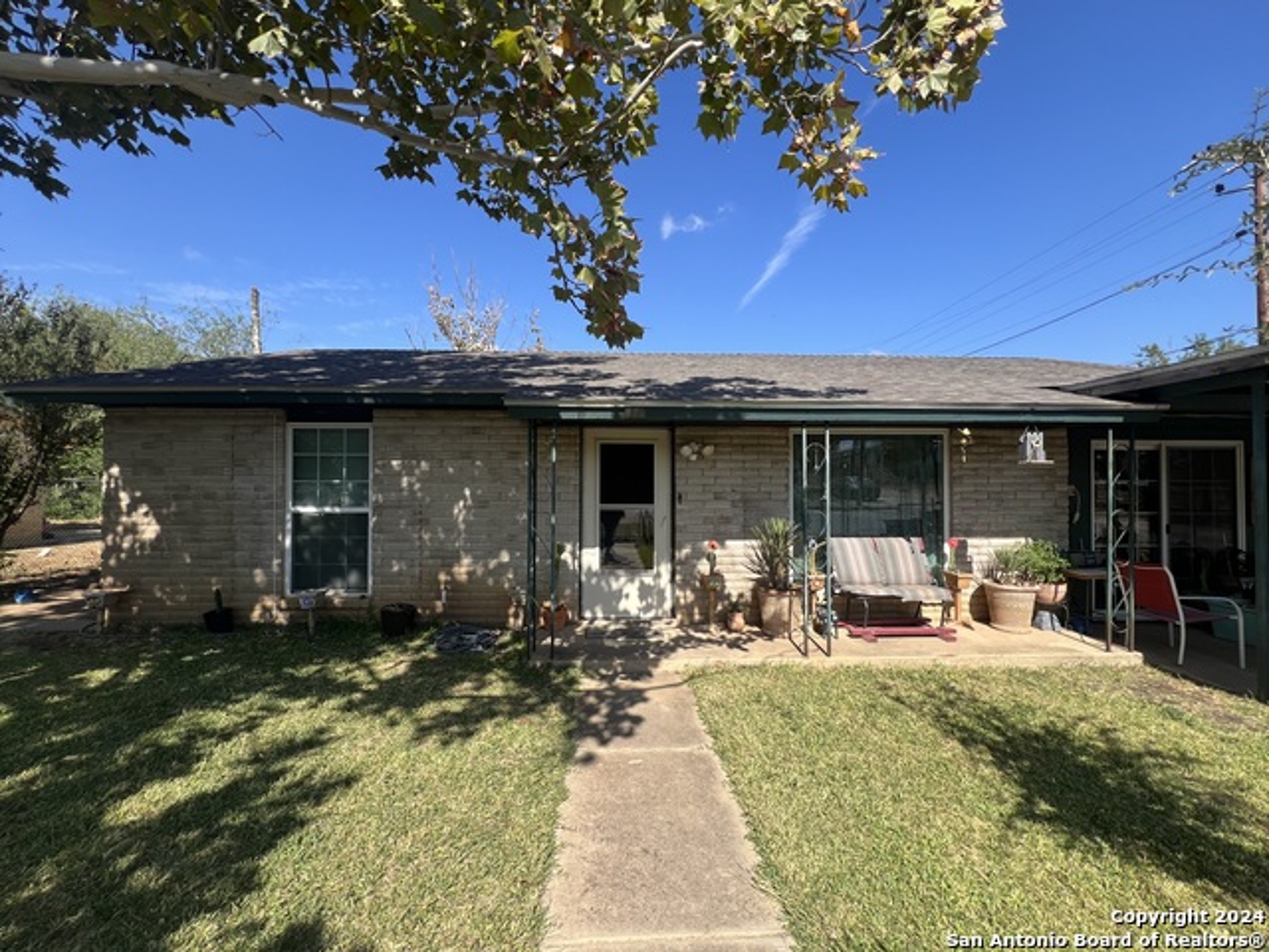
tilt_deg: +1.0
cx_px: 634
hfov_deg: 106.2
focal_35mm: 13
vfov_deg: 89.9
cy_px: 476
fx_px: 477
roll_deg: +0.1
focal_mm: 1.57
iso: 32
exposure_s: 1/951
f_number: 1.8
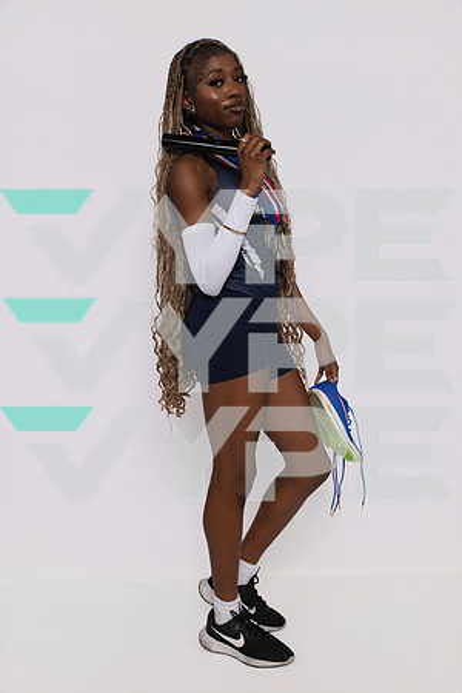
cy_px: 346
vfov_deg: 50.7
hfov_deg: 35.1
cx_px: 231
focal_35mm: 38
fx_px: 731
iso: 640
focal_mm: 38
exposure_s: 1/320
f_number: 8
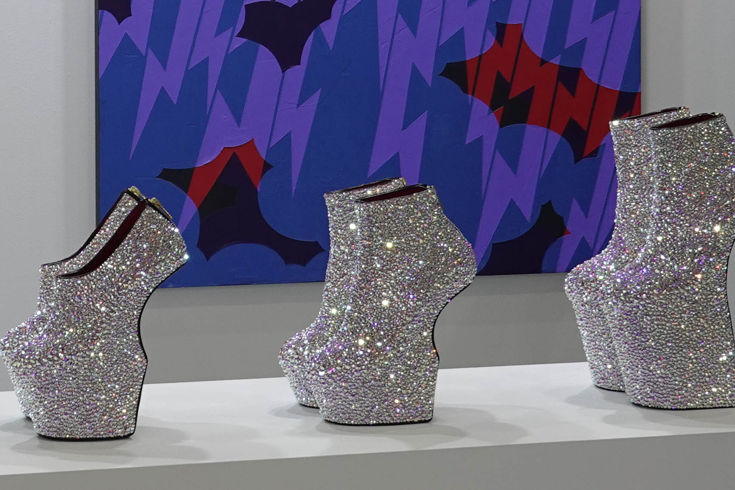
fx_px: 2082
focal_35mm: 102
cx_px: 135
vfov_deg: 13.2
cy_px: -12
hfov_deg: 19.8
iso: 200
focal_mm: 11.76
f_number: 3.5
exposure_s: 1/40
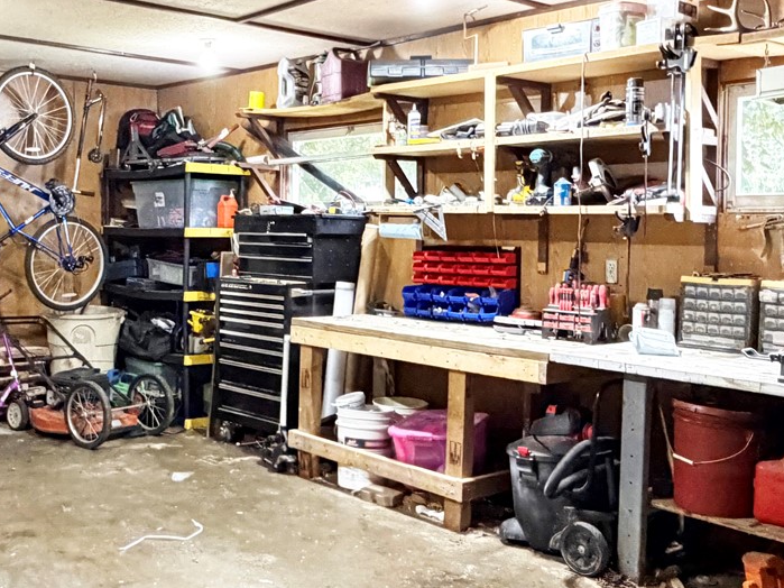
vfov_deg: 35.1
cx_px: 251
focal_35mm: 41
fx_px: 928
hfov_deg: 45.0
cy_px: 249
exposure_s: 1/60
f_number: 2.2
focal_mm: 2.22
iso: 640
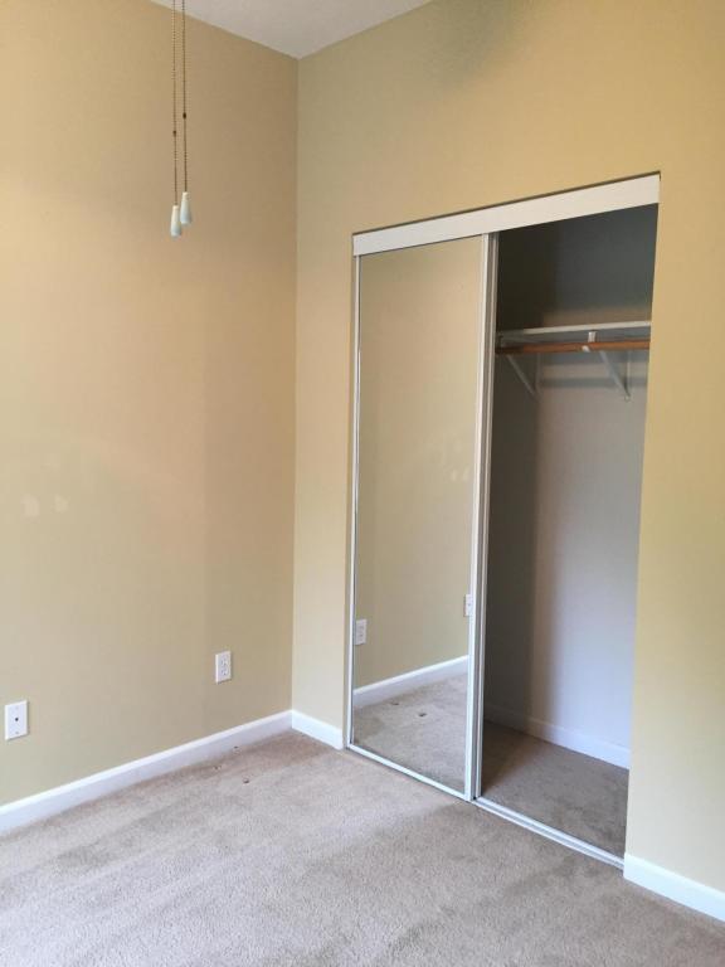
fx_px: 810
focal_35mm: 29
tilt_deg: -5.1
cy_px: 484
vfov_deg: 61.7
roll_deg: -1.1
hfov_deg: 48.2
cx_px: 362
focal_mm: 4.15
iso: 125
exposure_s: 1/30
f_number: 2.2
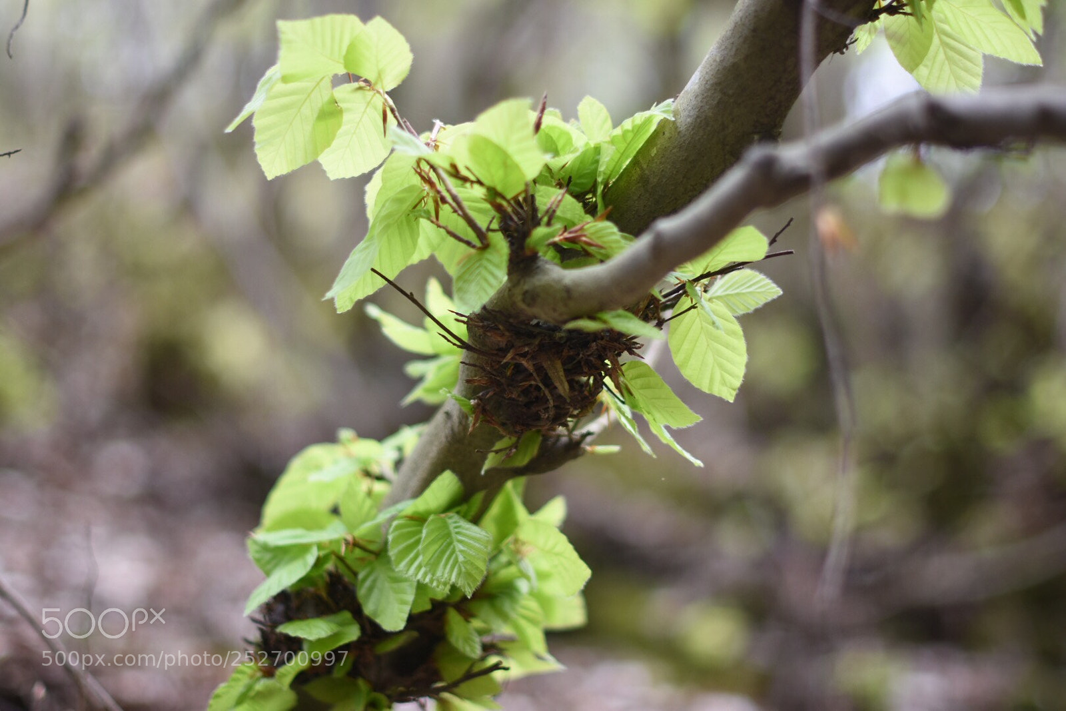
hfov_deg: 27.0
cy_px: 356
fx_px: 2221
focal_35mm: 75
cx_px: 533
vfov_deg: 18.2
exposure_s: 1/400
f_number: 1.4
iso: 160
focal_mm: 50
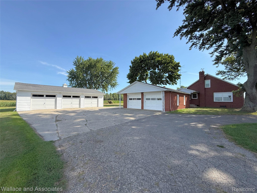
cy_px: 96
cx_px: 128
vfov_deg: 85.7
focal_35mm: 14
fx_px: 104
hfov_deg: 102.1
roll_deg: -0.4
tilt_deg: +2.3
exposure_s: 1/1105
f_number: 2.2
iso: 50
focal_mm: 2.22
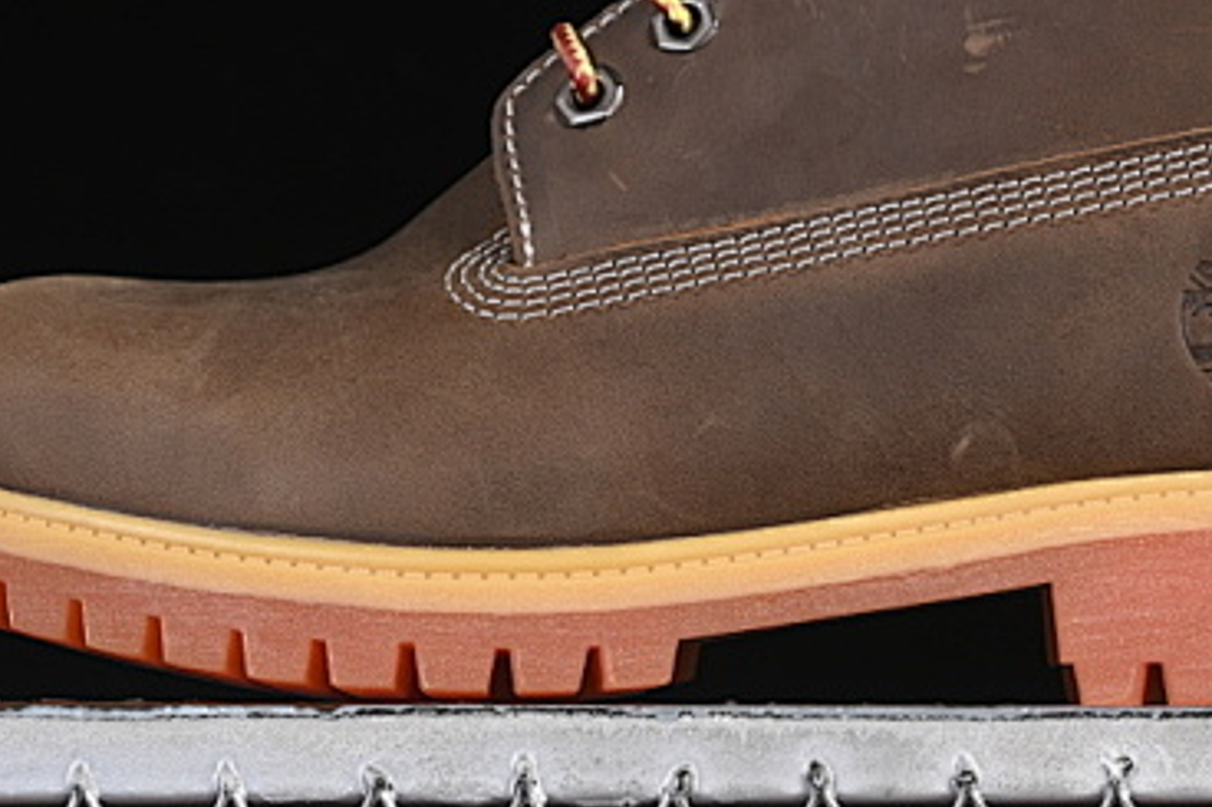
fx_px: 5485
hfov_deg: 12.6
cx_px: 744
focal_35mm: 163
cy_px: 166
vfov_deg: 8.4
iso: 160
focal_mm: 50
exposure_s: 1/60
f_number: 7.1
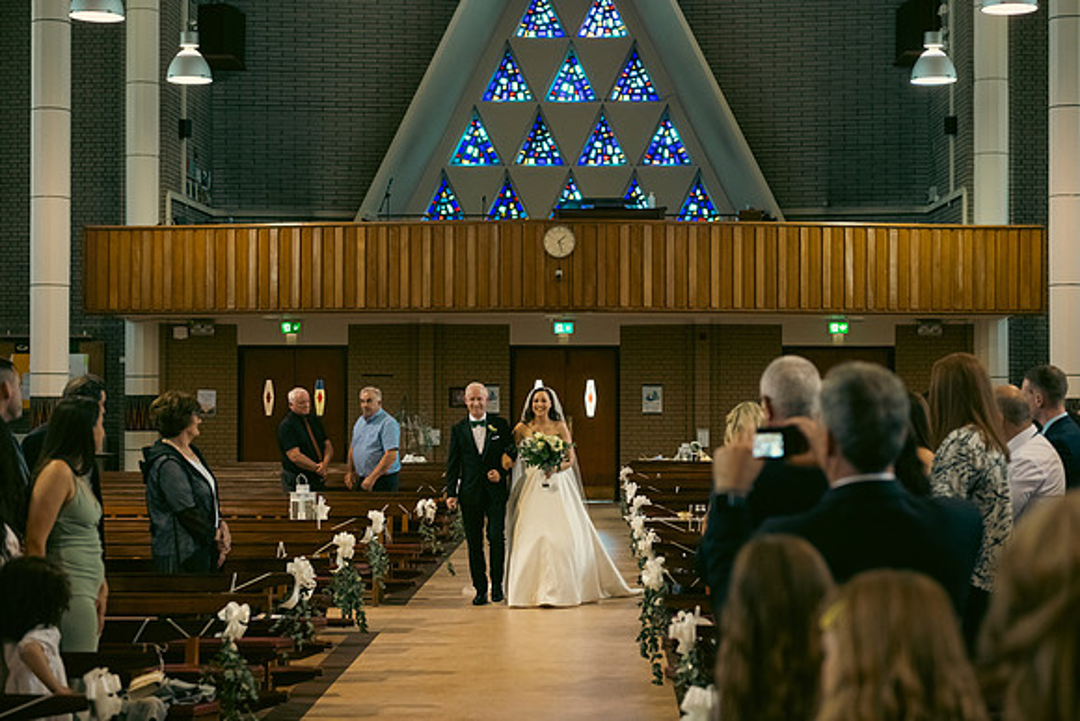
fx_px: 2100
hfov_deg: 28.8
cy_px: 360
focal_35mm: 70
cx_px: 540
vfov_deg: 19.5
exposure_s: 1/160
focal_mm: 70
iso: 1000
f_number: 3.5
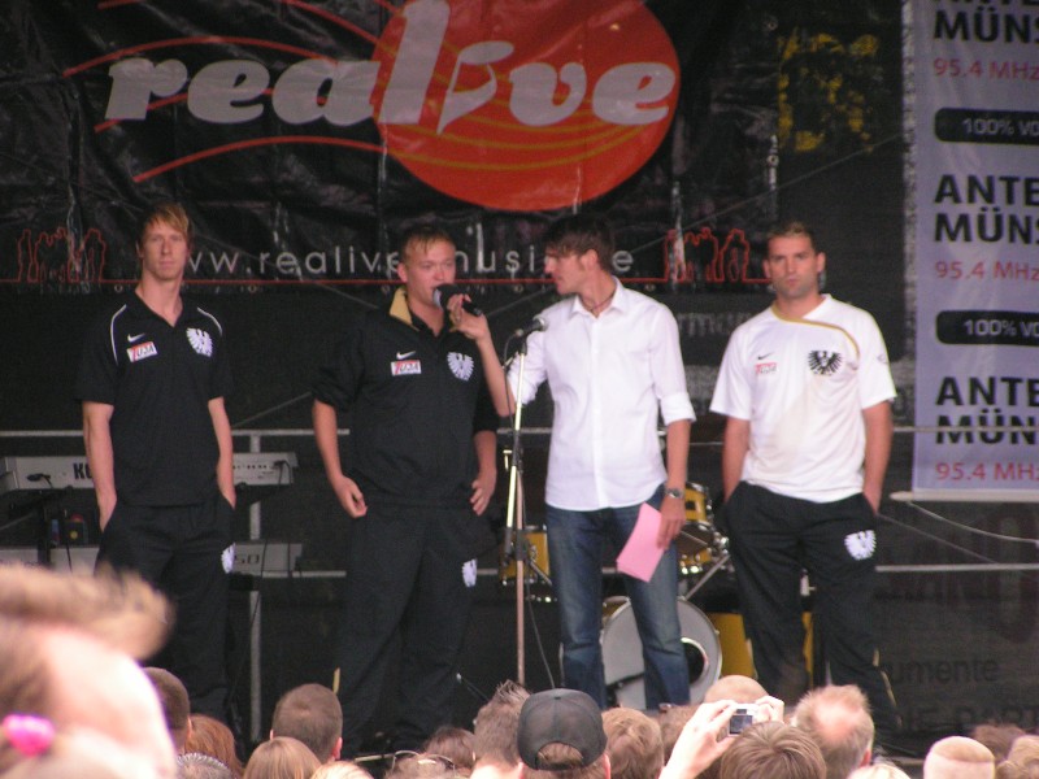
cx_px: 520
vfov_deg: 6.3
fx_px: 7084
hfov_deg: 8.4
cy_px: 390
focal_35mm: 236
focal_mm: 36.1
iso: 200
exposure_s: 1/250
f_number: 3.5
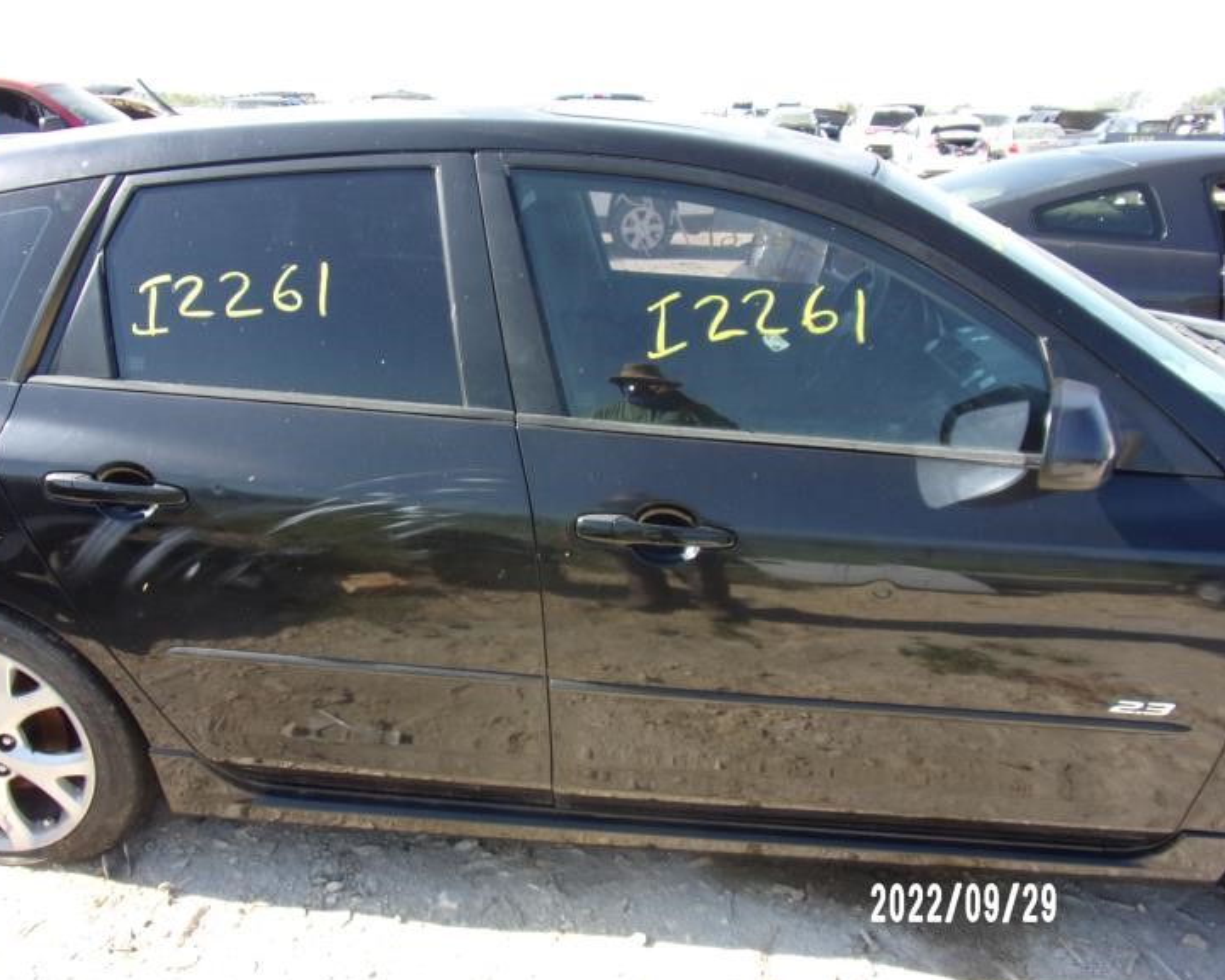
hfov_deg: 66.0
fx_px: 943
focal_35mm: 26
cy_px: 506
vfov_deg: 54.9
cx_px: 578
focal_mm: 4.3
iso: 80
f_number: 3.3
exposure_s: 1/280
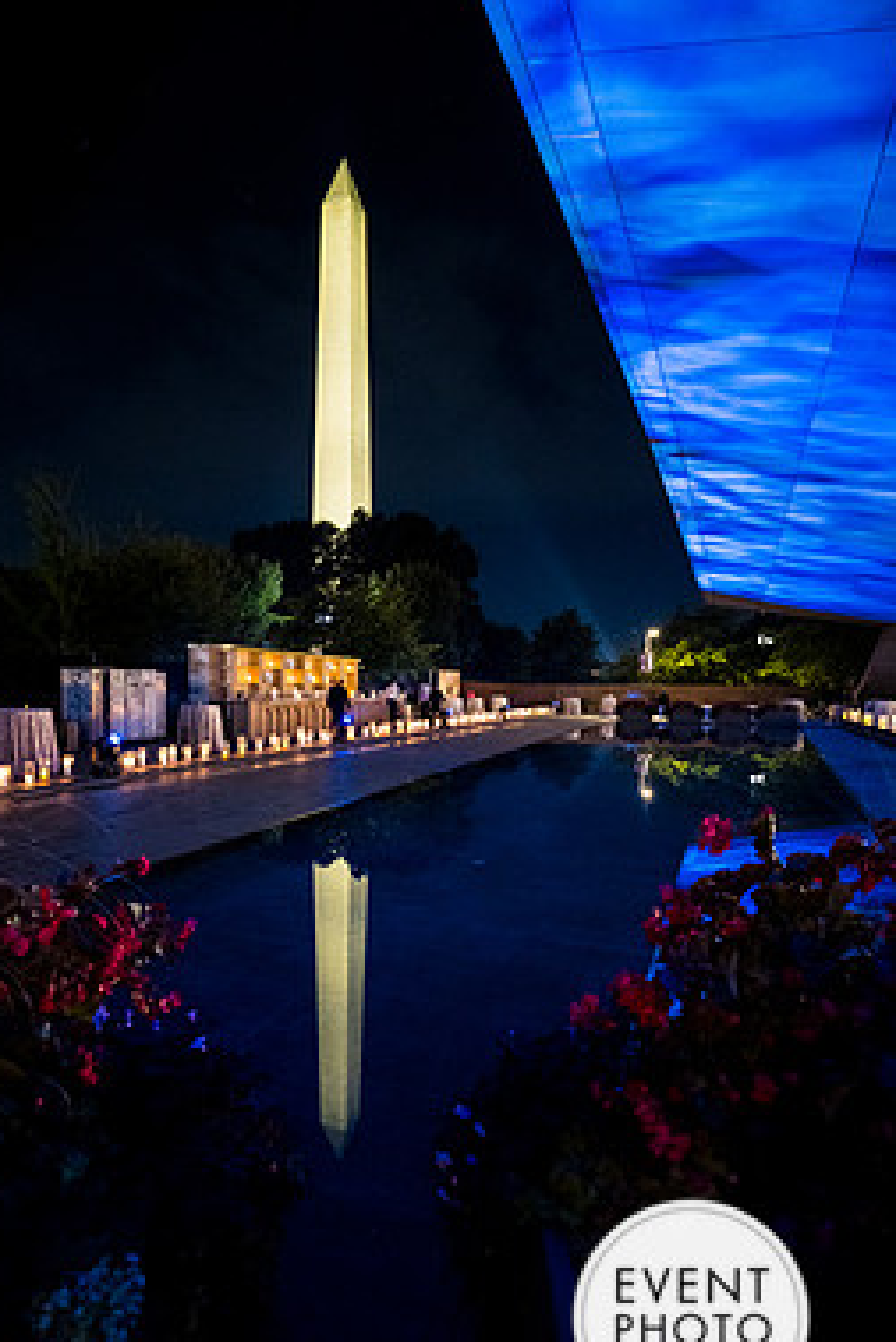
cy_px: 751
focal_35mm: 19
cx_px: 393
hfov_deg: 64.4
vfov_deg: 86.5
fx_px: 709
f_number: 2
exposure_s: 1/40
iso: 2000
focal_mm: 16
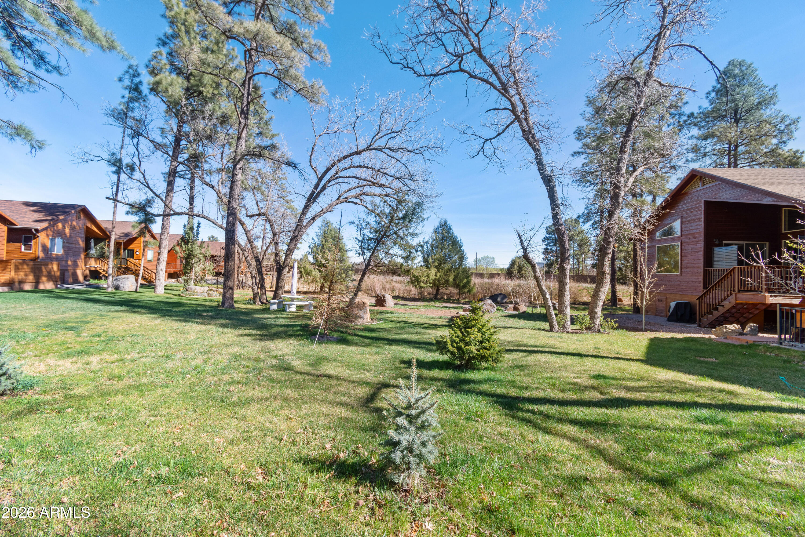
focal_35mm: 15
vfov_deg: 77.3
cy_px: 268
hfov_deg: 100.4
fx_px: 335
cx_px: 402
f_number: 8
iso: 250
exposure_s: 1/30
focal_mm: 10
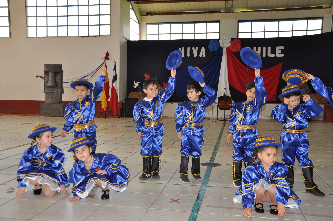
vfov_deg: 35.4
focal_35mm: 38
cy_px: 110
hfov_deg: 51.3
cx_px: 166
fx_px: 346
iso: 400
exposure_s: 1/125
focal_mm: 25
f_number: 4.5
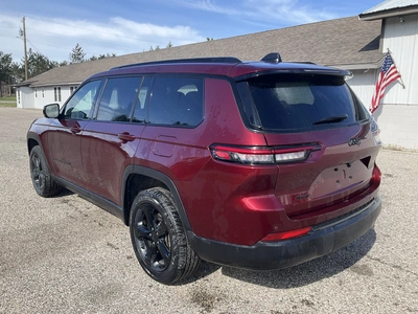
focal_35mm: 29
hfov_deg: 61.7
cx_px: 209
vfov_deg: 48.2
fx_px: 350
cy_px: 157
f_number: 1.8
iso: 25
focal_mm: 3
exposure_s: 1/728
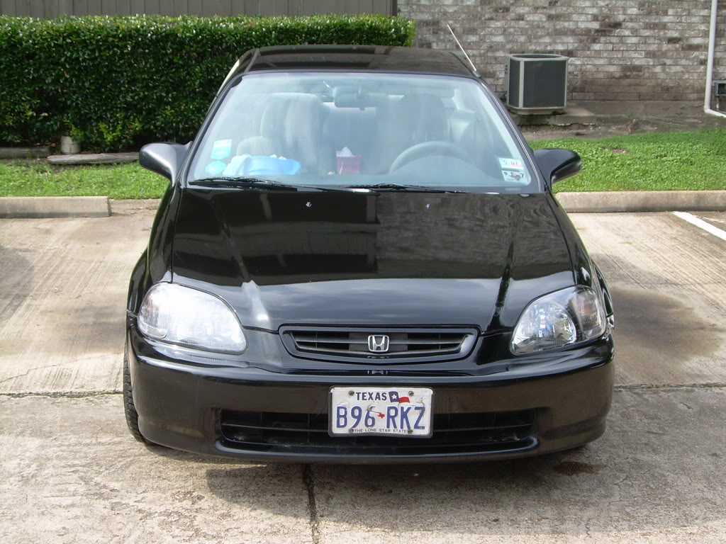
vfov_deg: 24.0
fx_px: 1279
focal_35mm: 61
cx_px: 363
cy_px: 272
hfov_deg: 31.7
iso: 50
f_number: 3.4
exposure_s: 1/193
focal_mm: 10.3
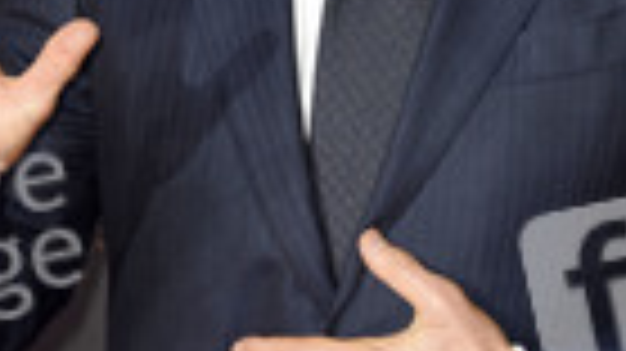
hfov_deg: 3.8
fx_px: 9473
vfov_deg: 2.1
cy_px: 36
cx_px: 342
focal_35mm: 571
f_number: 5.6
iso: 800
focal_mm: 190
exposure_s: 1/250
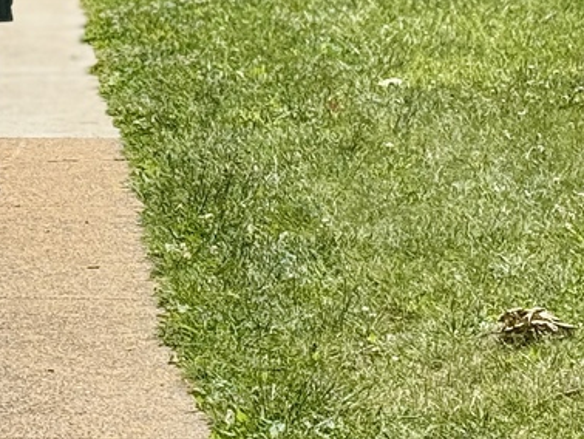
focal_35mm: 130
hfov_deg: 14.7
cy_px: -40
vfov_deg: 11.3
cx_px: -90
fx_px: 2195
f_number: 1.78
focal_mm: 6.76
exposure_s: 1/5376
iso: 64
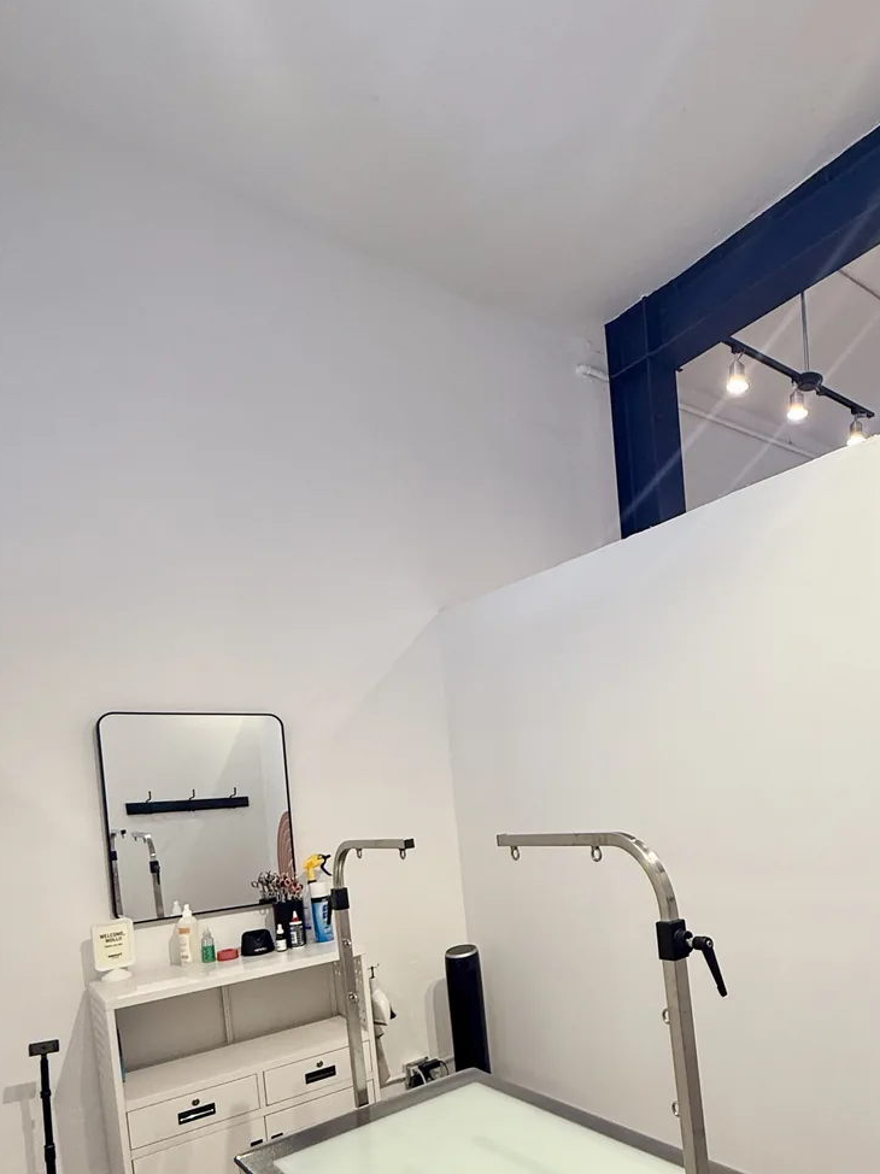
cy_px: 808
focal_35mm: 23
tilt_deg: -1.3
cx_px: 687
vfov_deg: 71.2
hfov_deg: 55.3
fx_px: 780
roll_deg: +5.3
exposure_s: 1/120
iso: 160
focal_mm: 2.22
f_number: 2.2
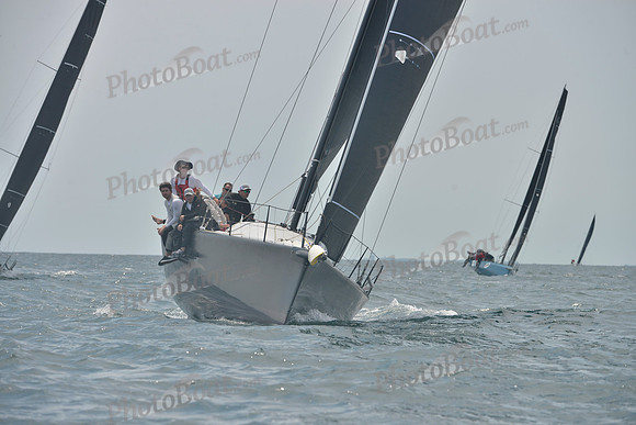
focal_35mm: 240
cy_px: 212
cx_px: 318
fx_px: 4241
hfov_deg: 8.6
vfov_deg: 5.7
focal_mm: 240
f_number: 8
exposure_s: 1/1250
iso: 280
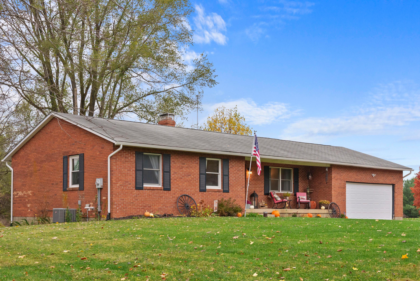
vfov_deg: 27.6
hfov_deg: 40.3
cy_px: 140
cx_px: 210
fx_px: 572
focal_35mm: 49
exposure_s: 1/100
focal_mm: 49
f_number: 9
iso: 640
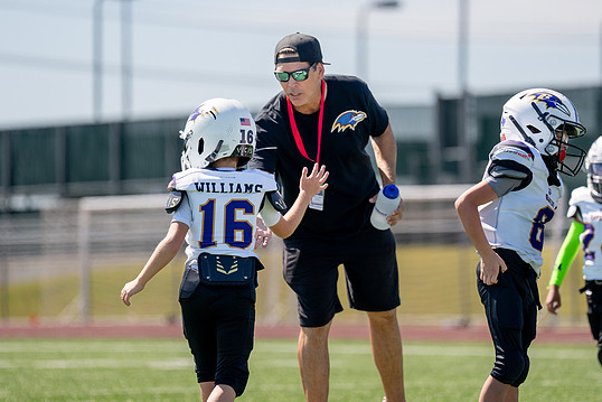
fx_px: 4499
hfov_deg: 7.7
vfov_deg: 5.1
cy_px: 173
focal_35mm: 269
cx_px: 316
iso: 200
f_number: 2.8
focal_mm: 200
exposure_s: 1/3200
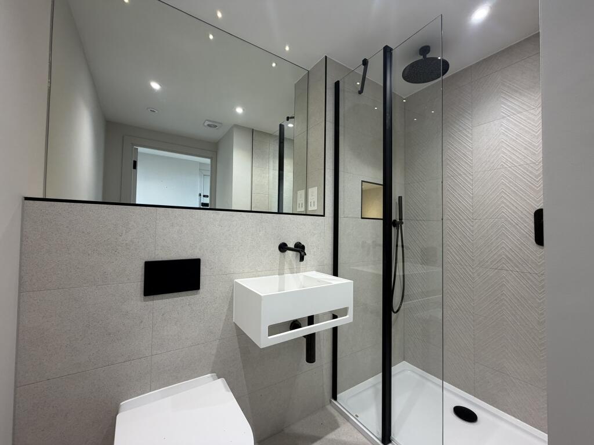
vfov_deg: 85.7
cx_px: 297
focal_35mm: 14
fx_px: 240
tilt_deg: +1.8
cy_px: 222
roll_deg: -0.9
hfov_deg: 102.1
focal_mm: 2.22
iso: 125
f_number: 2.2
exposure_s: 1/100
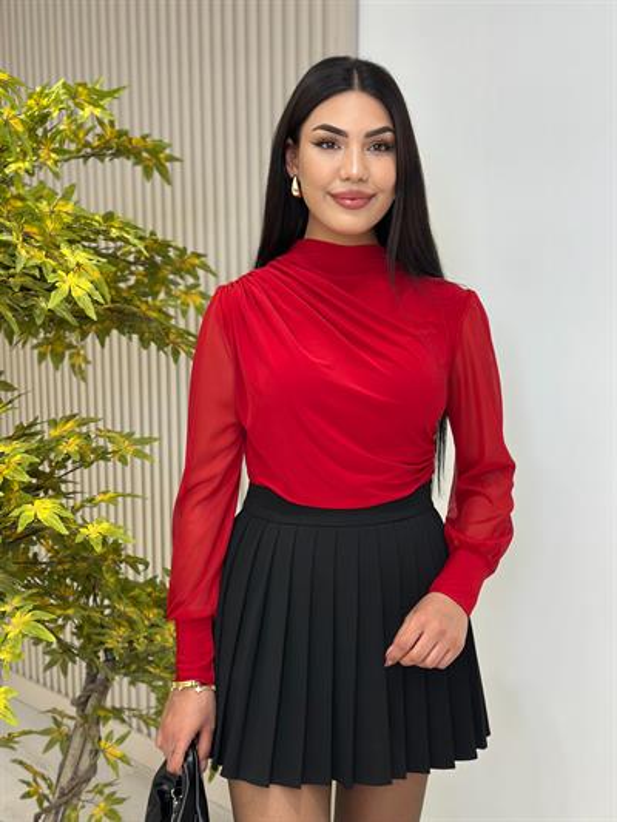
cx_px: 308
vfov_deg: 39.6
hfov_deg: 30.3
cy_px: 411
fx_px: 1140
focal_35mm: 48
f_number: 1.78
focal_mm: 6.86
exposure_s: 1/100
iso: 80
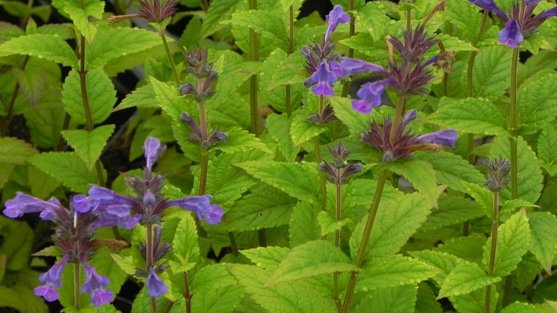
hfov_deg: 8.1
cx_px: 280
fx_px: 3914
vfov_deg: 4.6
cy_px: 118
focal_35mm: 265
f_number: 5
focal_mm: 37.7
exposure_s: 1/40
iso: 160
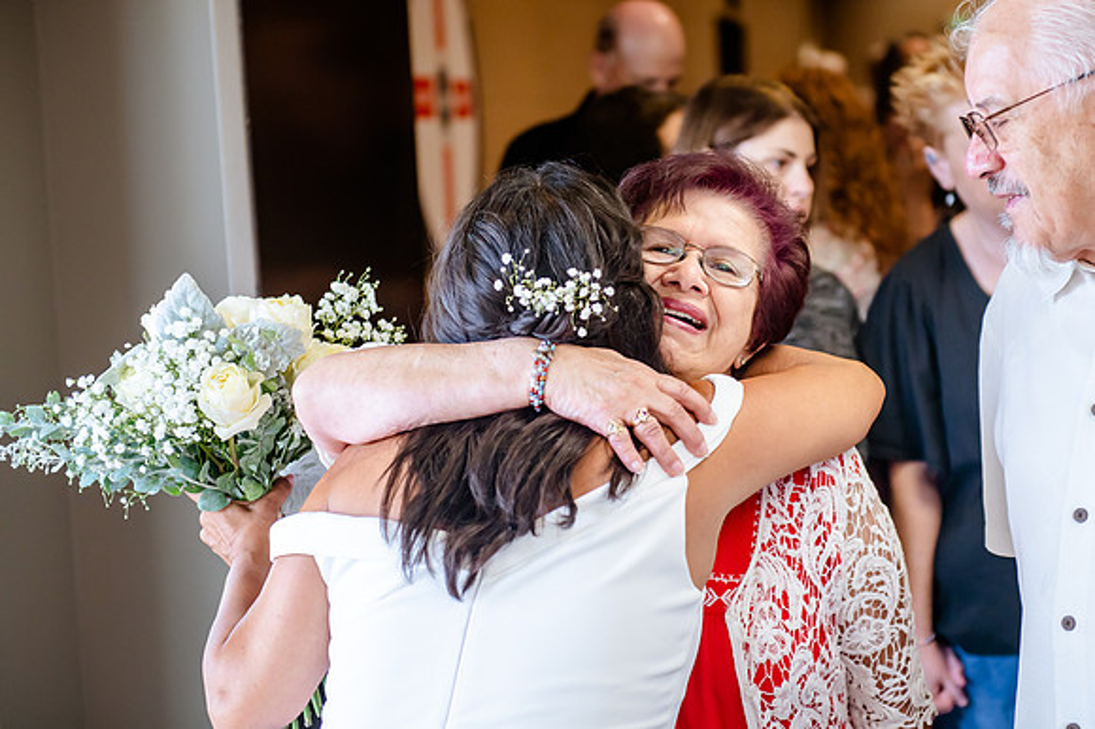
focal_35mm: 85
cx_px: 626
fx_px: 2573
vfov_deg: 16.1
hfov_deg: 24.0
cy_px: 331
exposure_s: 1/320
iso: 1250
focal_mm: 70
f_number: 2.8
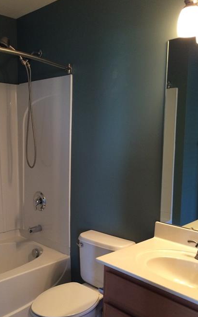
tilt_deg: -10.1
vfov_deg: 53.8
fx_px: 311
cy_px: 183
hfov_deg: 35.0
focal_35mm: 36
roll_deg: +0.5
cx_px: 64
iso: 200
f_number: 2.2
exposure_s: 1/30
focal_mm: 4.15
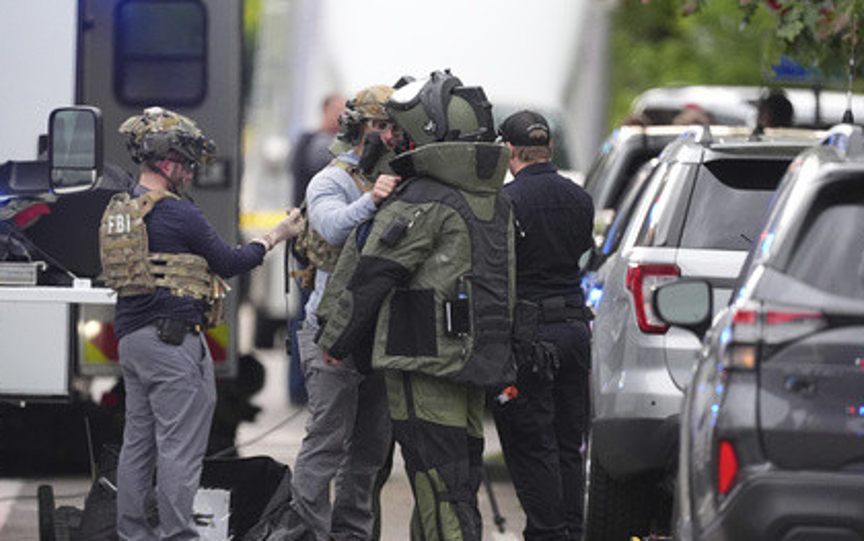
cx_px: 463
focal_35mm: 745
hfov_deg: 2.8
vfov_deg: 1.8
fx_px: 17552
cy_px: 318
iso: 5000
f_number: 4
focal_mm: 600
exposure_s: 1/800
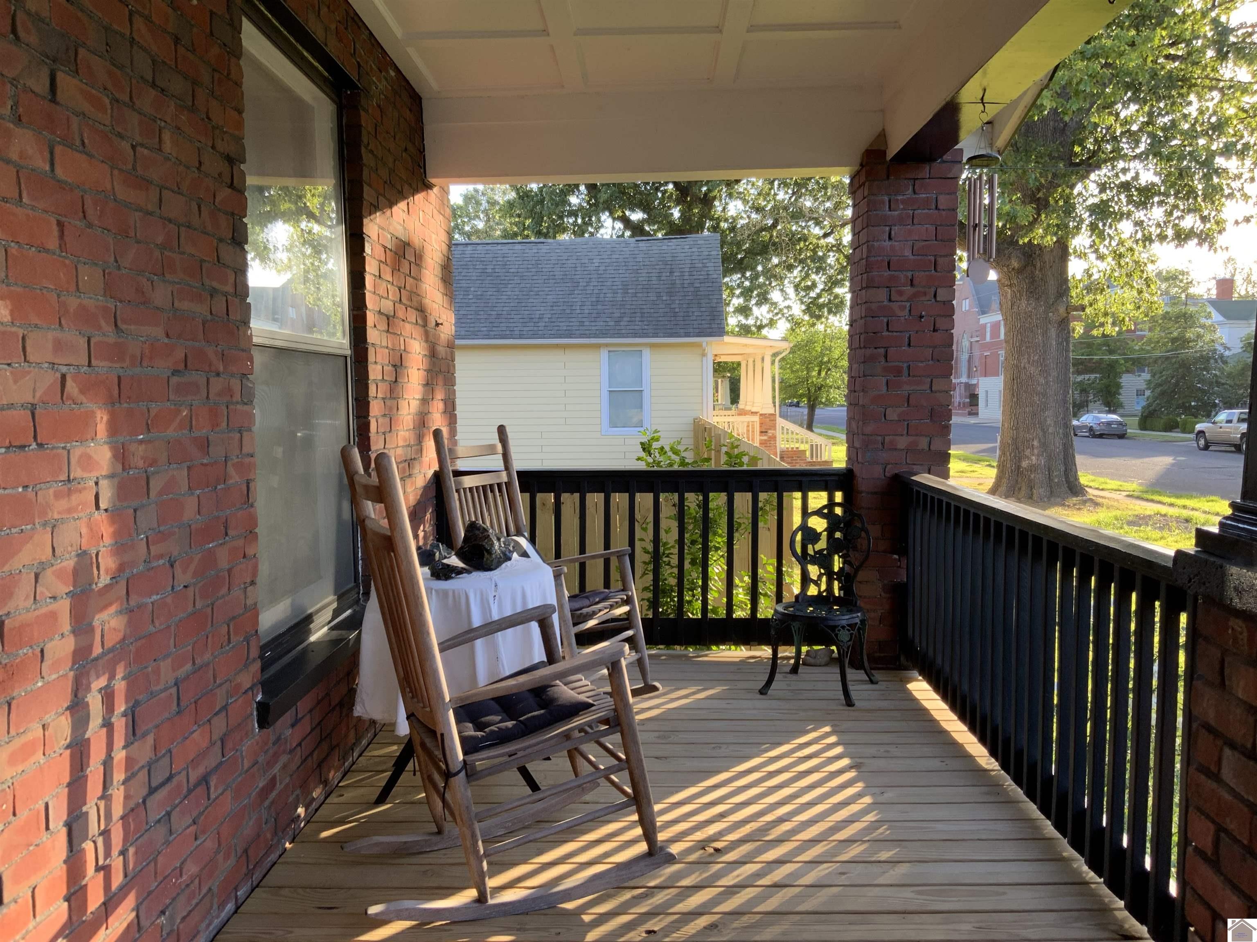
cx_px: 628
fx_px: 1053
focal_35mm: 29
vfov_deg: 48.2
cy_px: 471
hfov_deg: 61.7
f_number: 1.8
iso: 32
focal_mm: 3
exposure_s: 1/122
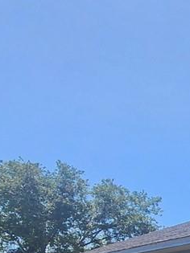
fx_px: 483
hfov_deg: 12.0
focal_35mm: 66
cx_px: 550
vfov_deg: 26.7
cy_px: 288
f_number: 2.2
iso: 50
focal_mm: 2.2
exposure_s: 1/1542
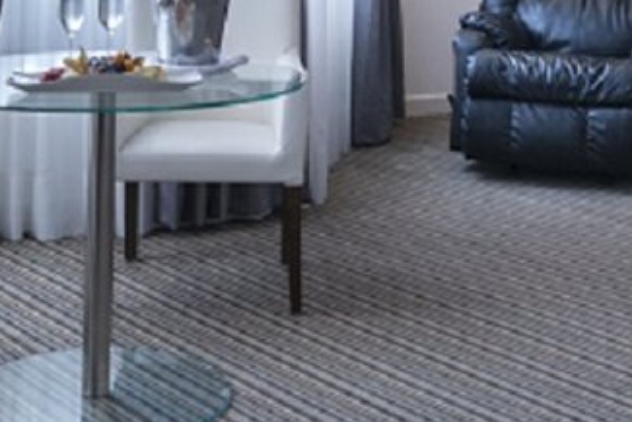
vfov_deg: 16.8
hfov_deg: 26.0
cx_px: 274
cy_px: -75
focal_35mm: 78
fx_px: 1370
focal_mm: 14
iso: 500
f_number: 10
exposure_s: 1/13
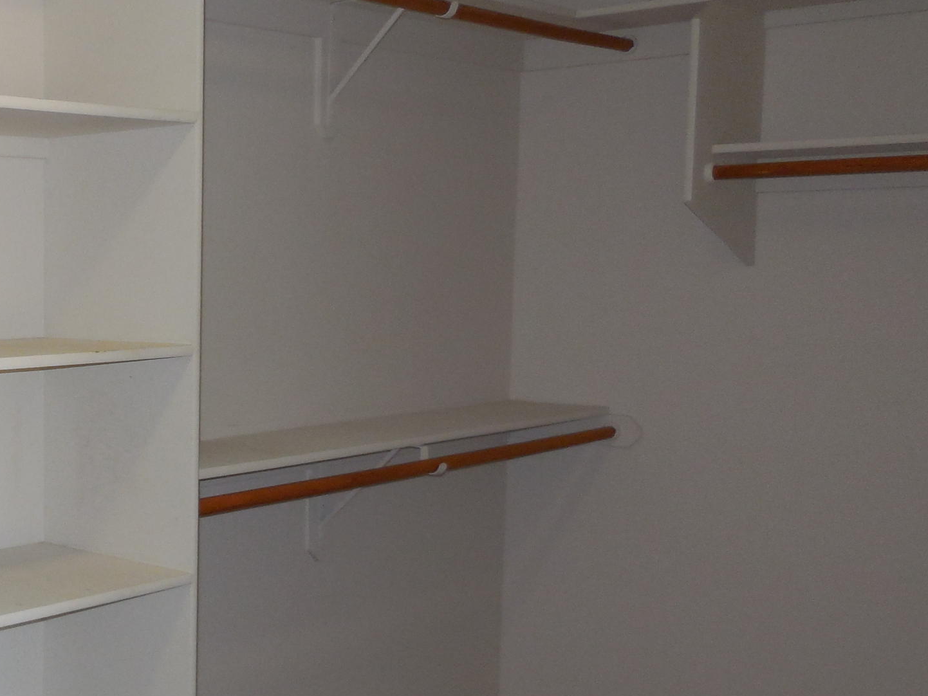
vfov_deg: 28.0
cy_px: 430
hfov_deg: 33.2
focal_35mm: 52
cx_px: -33
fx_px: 1394
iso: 200
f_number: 3.1
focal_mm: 4.5
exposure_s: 1/25
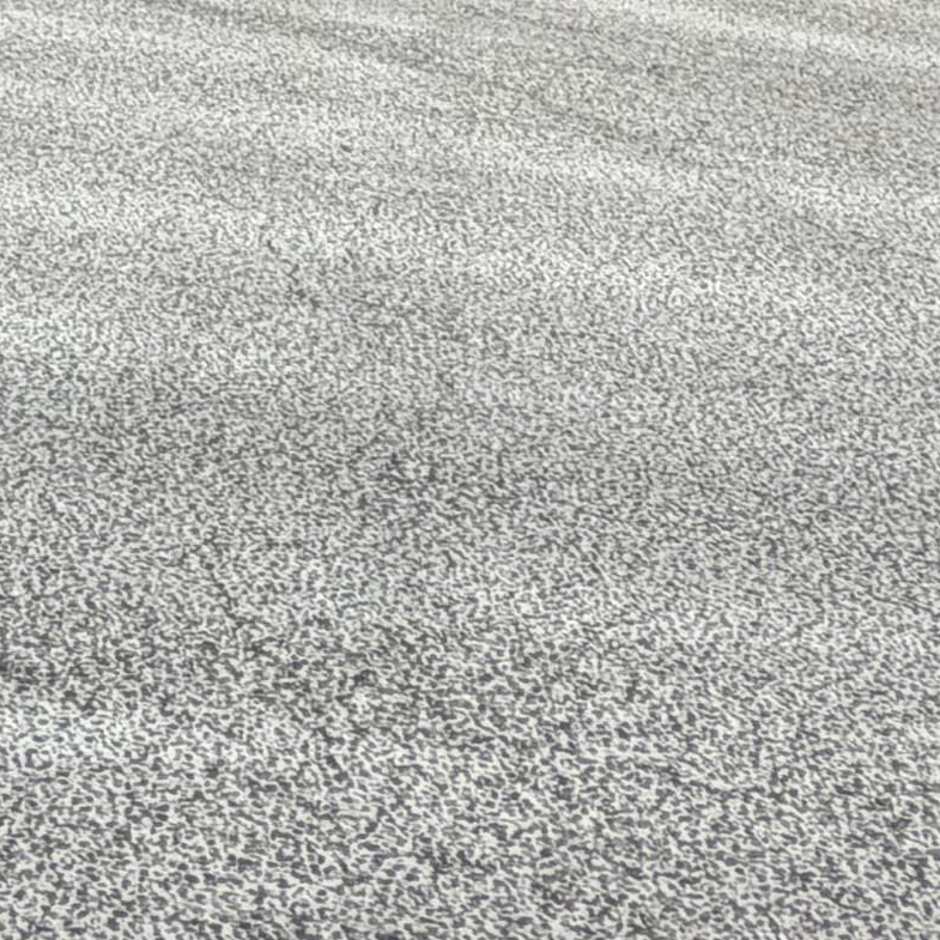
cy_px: -1152
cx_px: 140
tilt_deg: +11.4
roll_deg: -2.2
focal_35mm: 90
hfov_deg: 19.0
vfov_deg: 14.5
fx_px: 2765
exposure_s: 1/1105
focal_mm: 2.22
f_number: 2.2
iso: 20
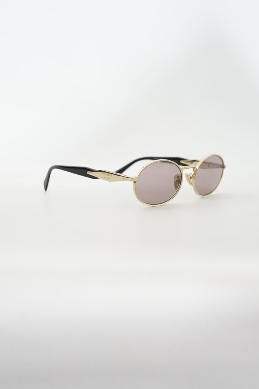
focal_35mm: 50
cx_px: 130
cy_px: 194
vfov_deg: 39.6
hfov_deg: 27.0
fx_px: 539
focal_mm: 50
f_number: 6.3
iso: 640
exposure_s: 1/15
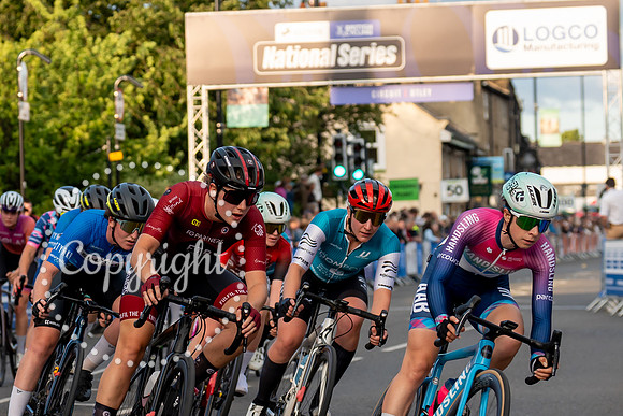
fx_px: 3113
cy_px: 301
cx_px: 77
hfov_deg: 11.4
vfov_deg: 7.6
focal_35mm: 180
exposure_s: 1/800
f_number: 3.5
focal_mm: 70
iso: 400
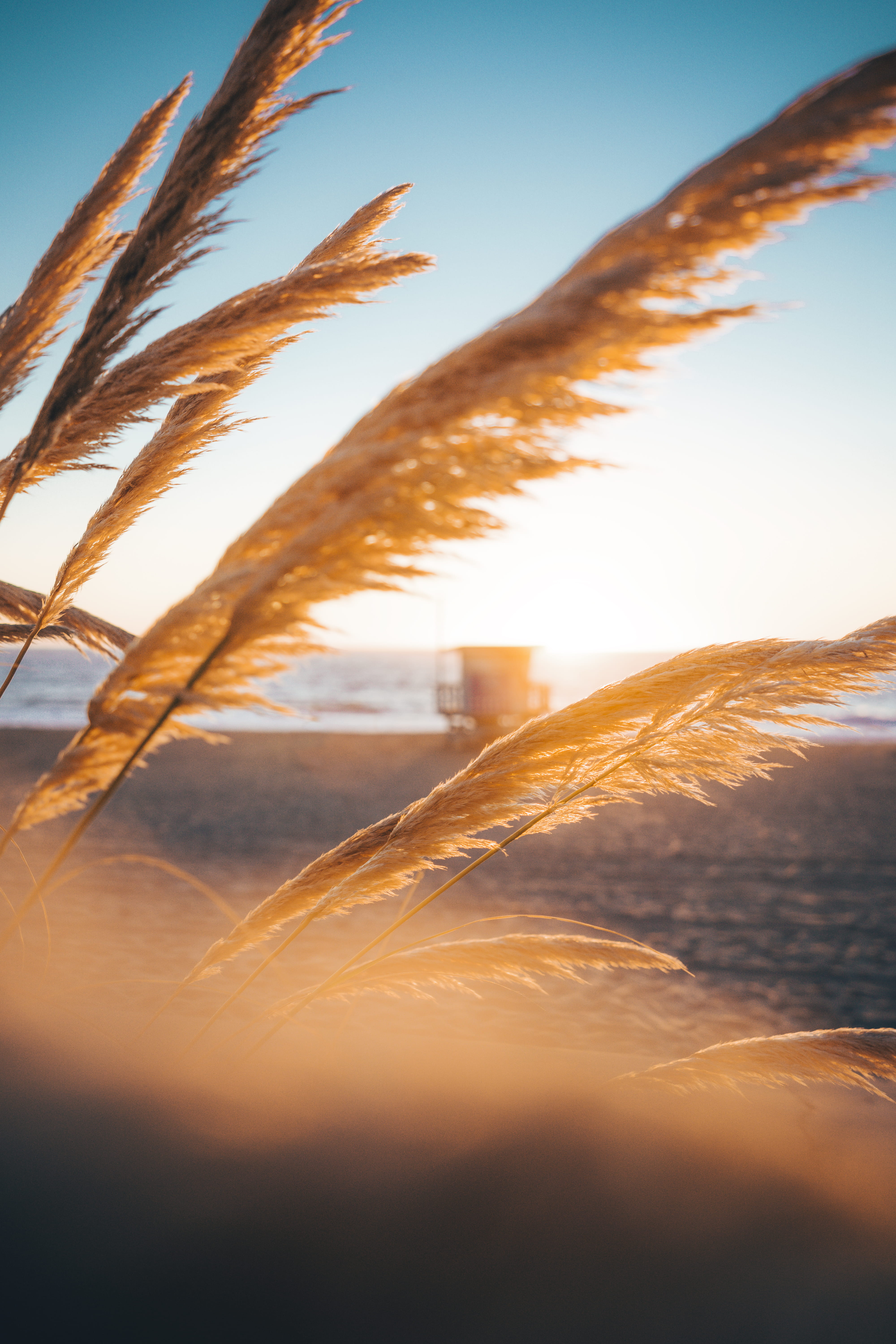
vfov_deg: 54.4
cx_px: 448
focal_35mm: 35
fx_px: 1307
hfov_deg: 37.9
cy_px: 672
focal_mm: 35
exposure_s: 1/500
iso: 100
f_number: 2.8
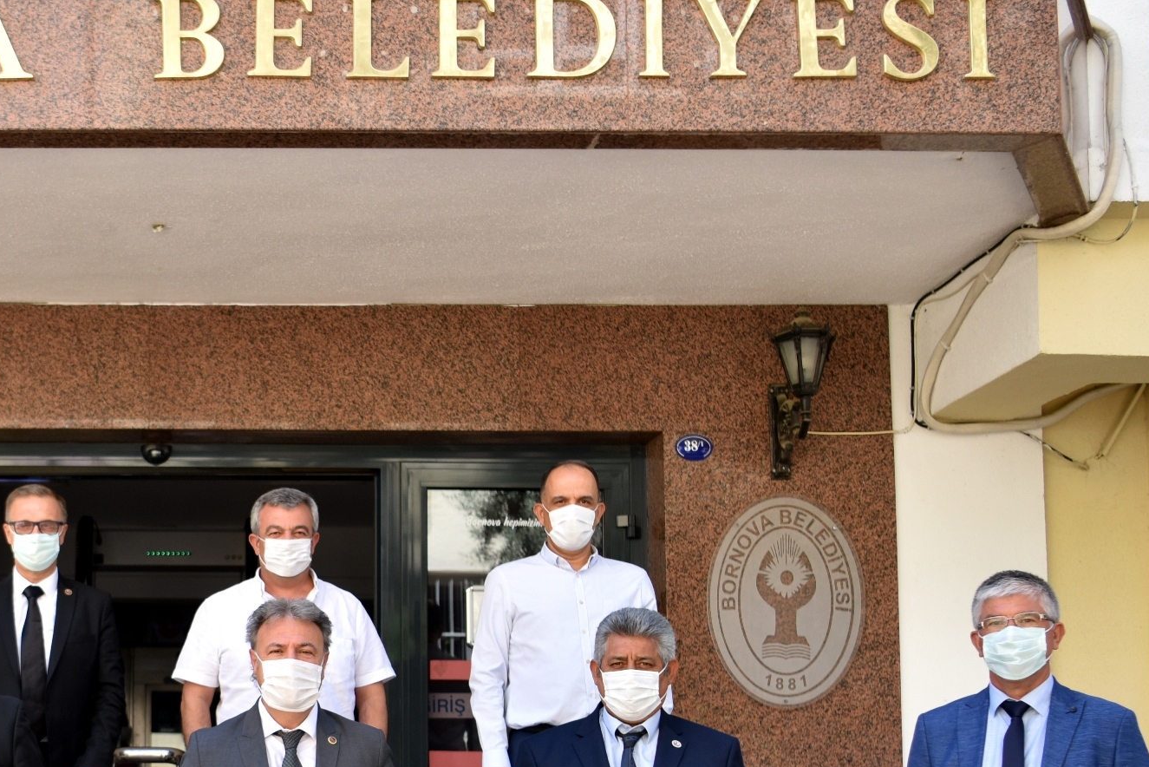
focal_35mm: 60
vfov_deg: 22.2
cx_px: 157
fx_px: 1915
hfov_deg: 32.1
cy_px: 671
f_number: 2.8
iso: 250
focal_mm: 27
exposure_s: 1/1000
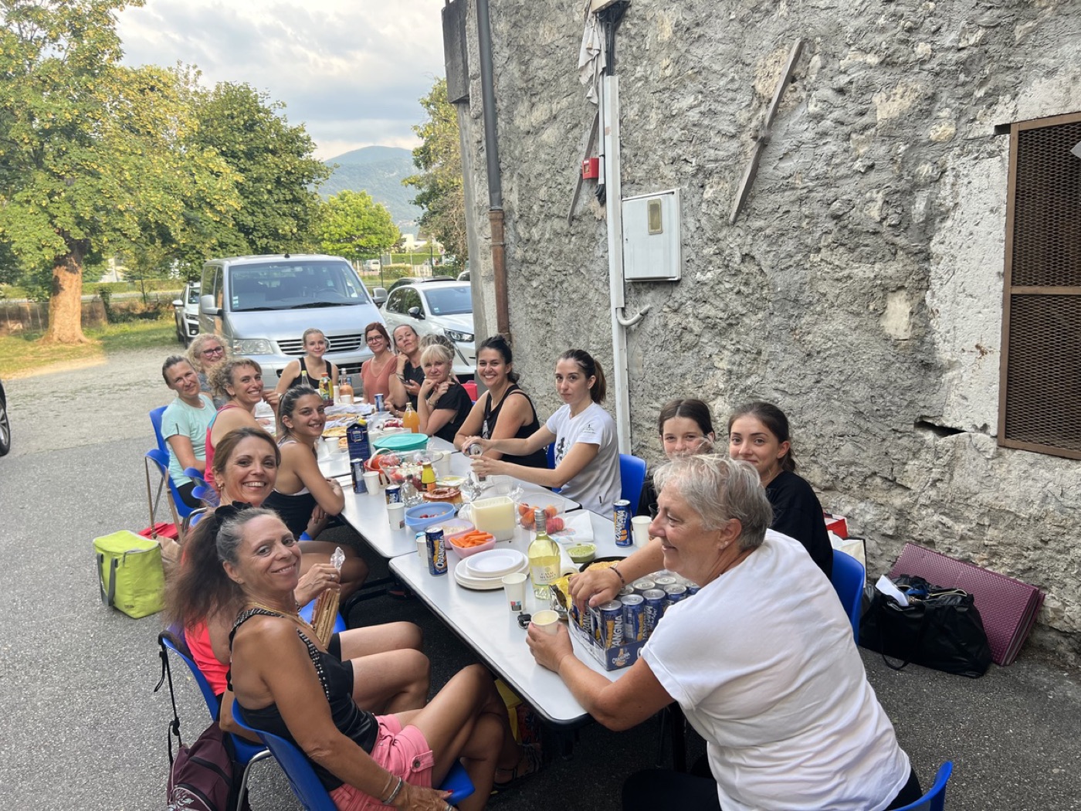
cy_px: 406
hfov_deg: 67.3
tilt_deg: -10.5
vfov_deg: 53.1
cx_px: 540
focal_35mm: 26
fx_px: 812
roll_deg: +3.6
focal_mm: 5.7
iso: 50
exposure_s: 1/411
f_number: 1.5
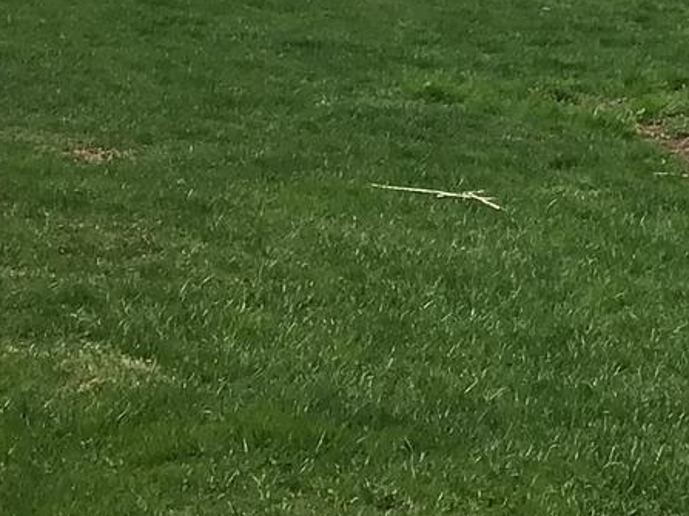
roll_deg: +0.8
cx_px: 1019
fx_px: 2826
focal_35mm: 142
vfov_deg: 10.1
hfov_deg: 13.2
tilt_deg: -0.5
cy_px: -302
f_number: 2.4
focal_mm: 3.3
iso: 25
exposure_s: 1/959
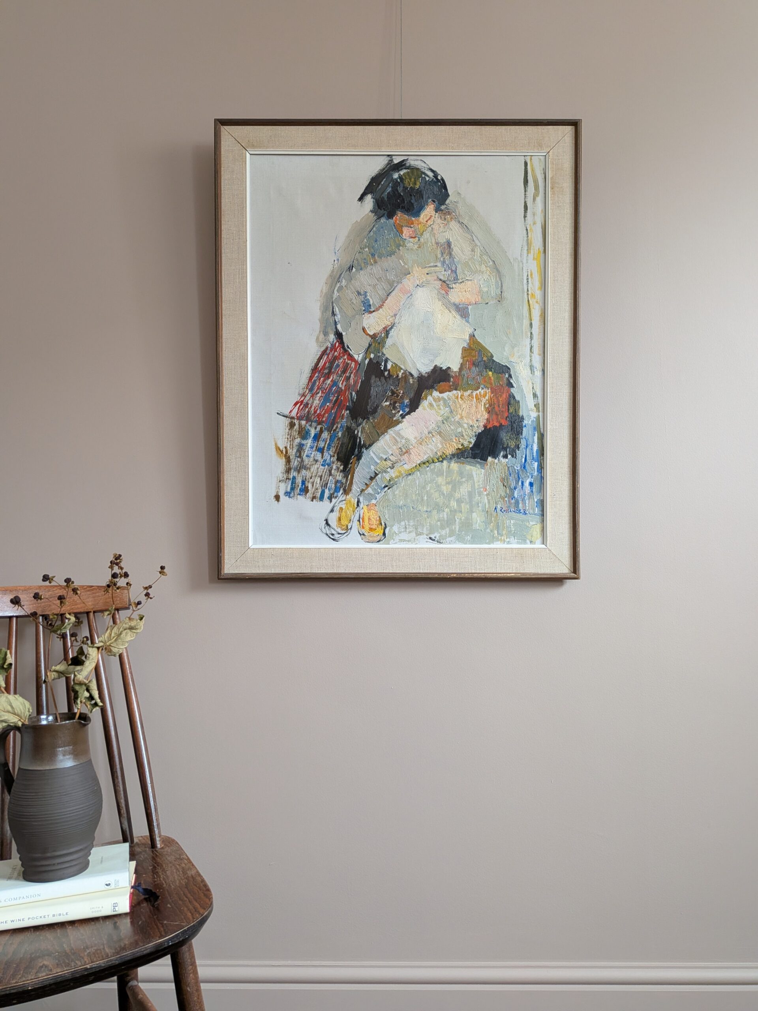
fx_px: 701
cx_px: 379
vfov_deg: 71.6
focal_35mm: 24
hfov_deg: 56.8
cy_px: 506
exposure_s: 1/28.3
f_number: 1.7
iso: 142
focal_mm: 4.53
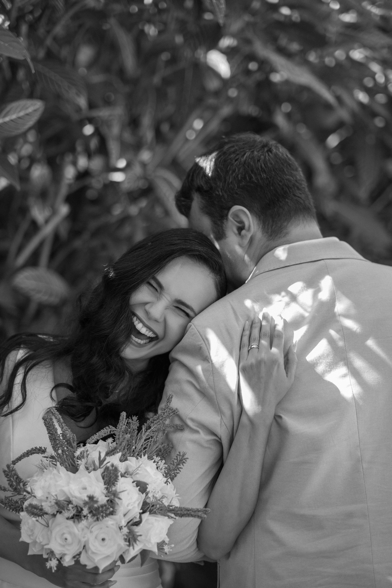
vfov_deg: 24.2
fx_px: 1372
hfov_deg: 16.3
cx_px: 196
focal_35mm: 84
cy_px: 294
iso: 100
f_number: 1.4
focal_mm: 56
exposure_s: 1/250
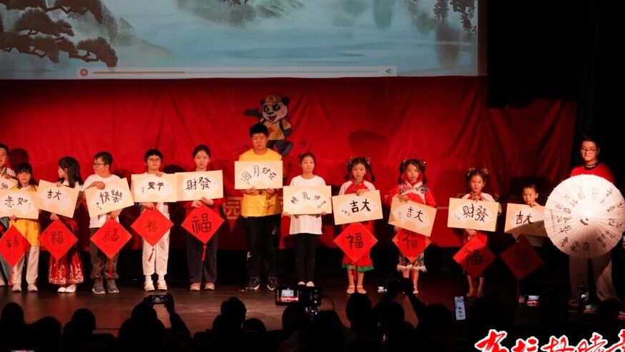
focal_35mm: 98
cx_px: 275
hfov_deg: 21.8
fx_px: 1624
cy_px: 128
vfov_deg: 12.3
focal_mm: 80
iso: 6400
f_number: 8
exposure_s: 1/160
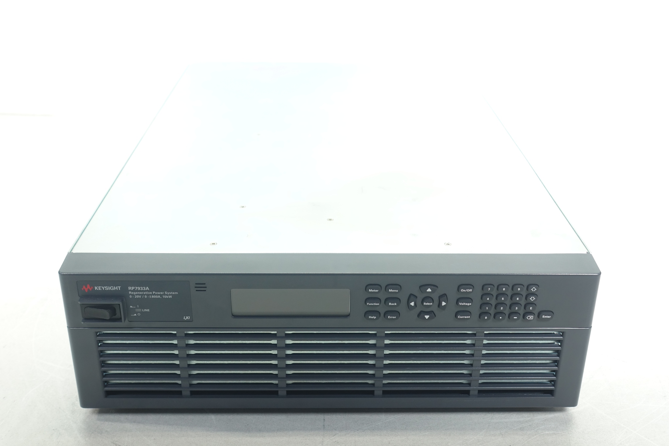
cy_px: 223
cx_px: 334
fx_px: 799
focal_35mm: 43
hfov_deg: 45.4
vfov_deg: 31.2
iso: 125
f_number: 2.8
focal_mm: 15.94
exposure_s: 1/80
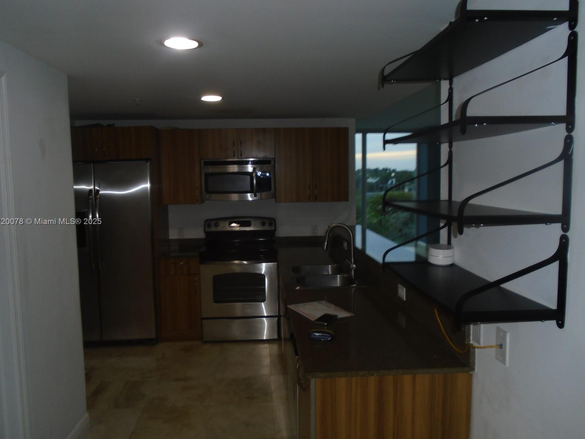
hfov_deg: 65.3
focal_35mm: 27
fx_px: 456
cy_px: 222
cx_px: 284
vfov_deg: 51.4
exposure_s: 1/30
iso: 100
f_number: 3.2
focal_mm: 4.6
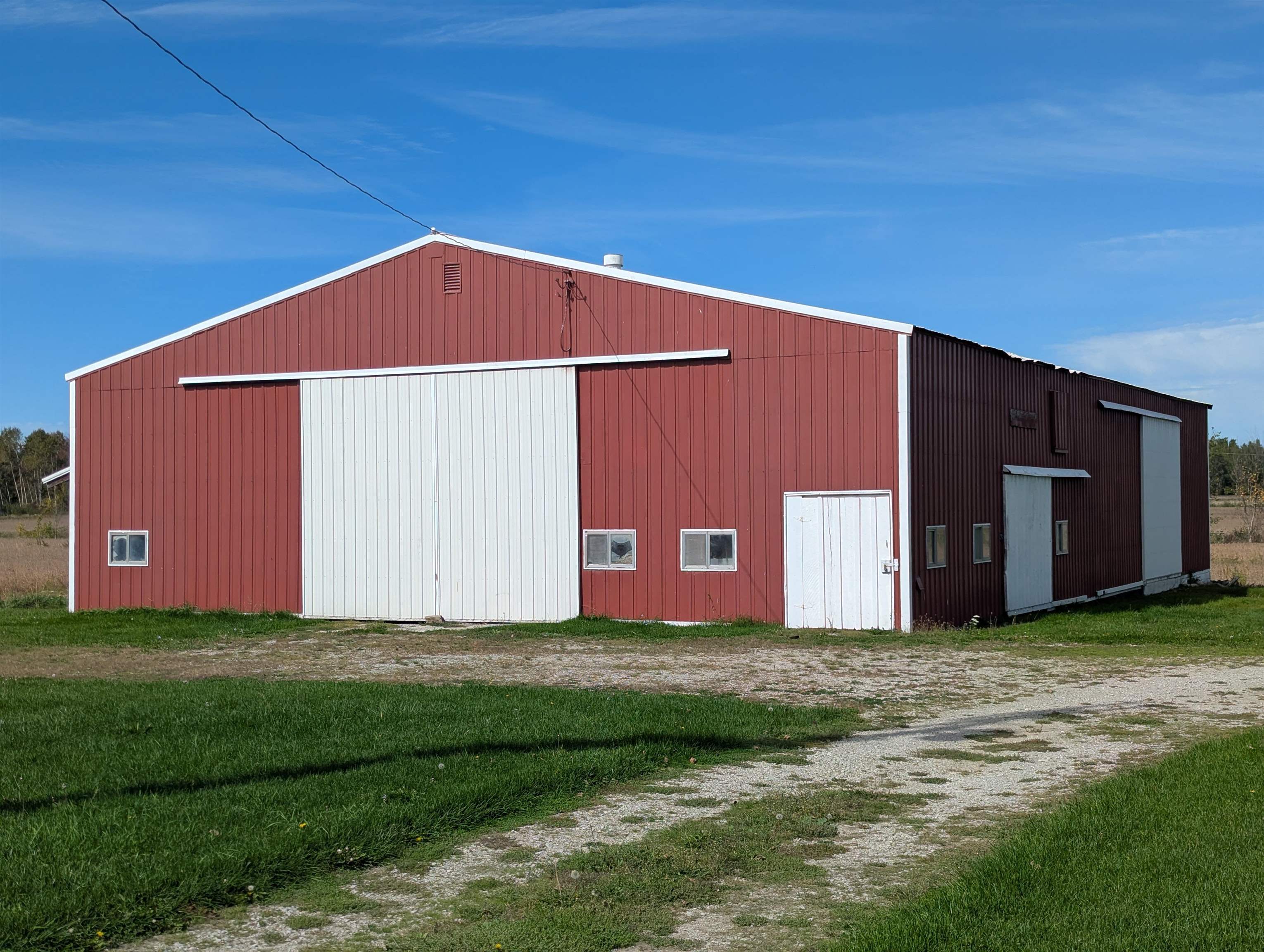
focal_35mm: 48
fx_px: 1755
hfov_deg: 39.6
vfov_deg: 30.3
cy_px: 476
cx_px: 632
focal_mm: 6.81
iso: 47
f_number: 1.85
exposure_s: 1/3802
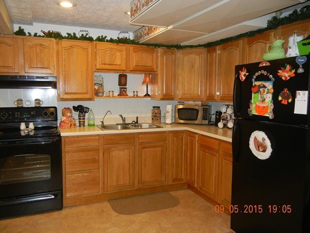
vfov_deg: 46.8
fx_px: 269
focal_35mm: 30
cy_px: 116
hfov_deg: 60.0
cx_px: 155
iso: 289
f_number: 3.5
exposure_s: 1/30
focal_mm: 5.4
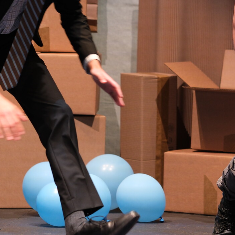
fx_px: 2496
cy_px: 38
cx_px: 227
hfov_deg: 5.4
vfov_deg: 5.4
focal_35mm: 325
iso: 640
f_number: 2.2
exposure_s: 1/160
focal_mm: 90
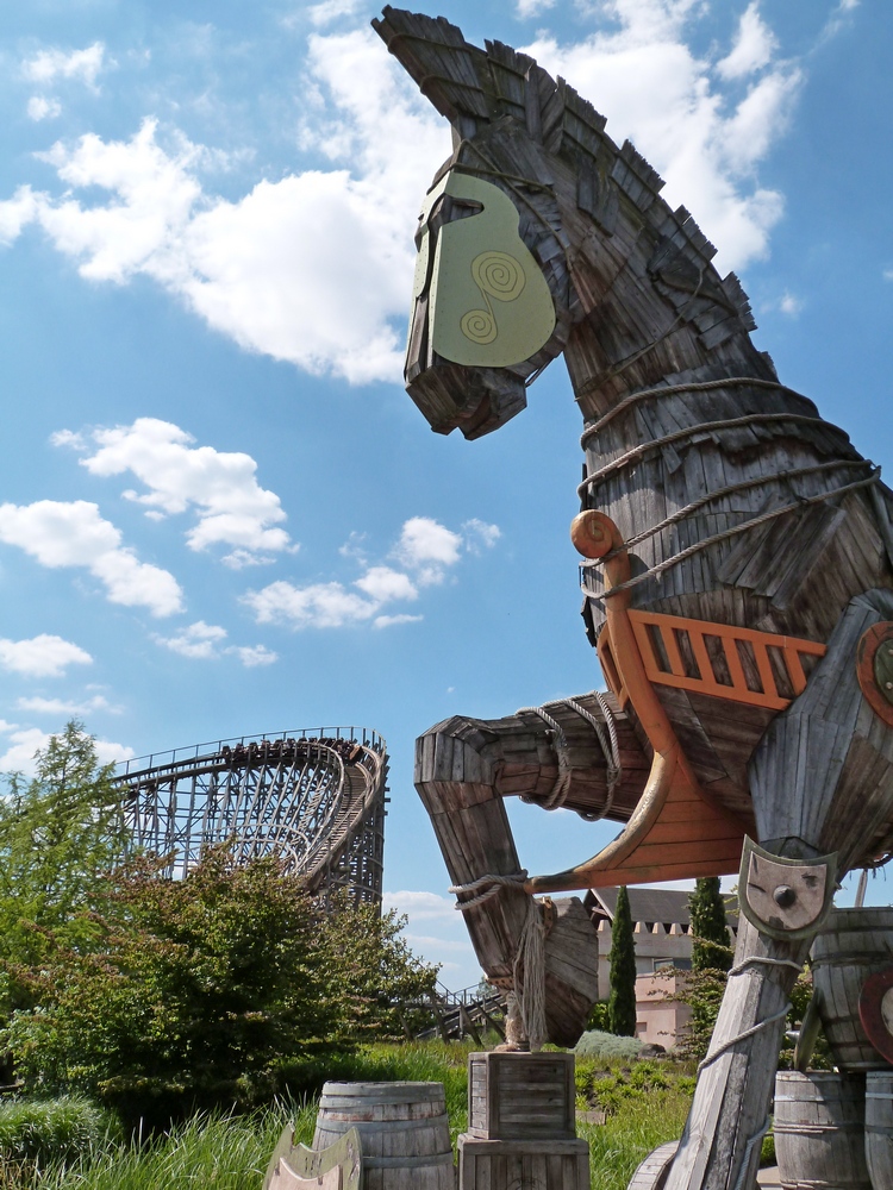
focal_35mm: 32
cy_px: 595
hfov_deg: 44.2
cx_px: 446
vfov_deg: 56.8
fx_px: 1101
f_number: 5.6
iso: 160
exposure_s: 1/800
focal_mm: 5.6
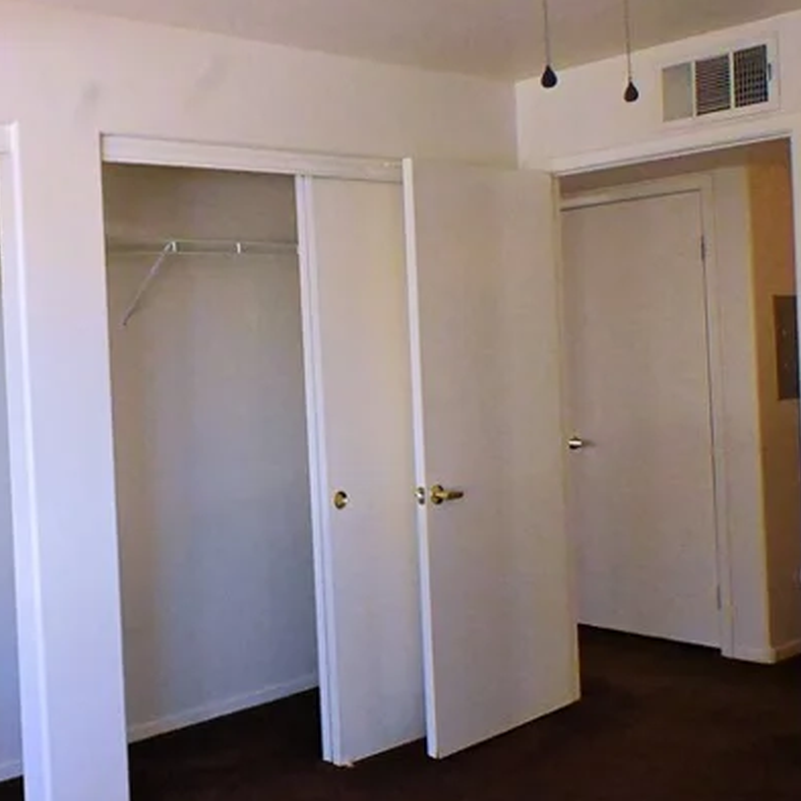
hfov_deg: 36.5
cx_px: 69
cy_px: 367
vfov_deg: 39.1
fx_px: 1128
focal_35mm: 43
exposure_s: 1/200
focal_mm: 13
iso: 6400
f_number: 11
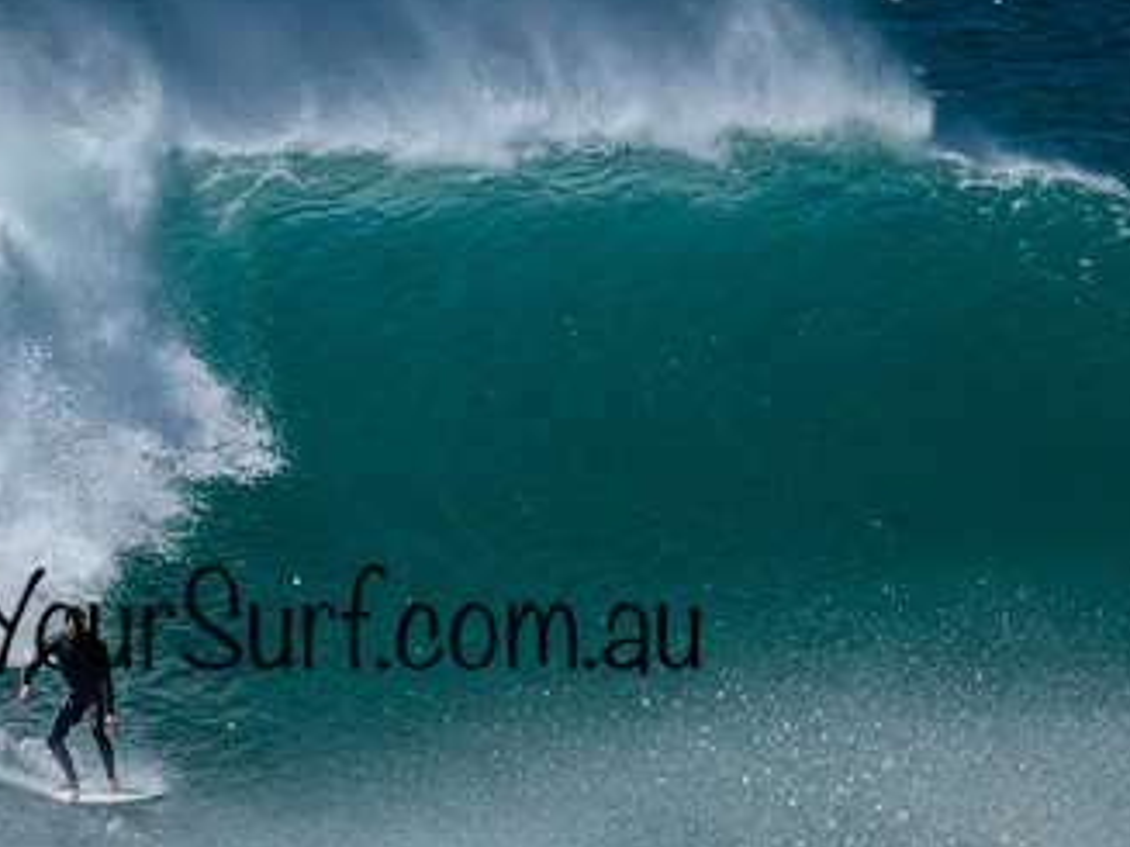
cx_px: 335
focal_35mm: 956
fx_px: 31196
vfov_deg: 1.6
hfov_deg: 2.1
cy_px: 589
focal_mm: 560
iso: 720
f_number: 8
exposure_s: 1/2000
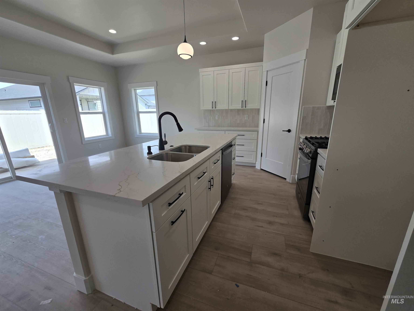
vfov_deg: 89.9
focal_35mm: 13
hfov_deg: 106.2
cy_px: 156
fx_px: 155
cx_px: 207
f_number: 2.2
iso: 50
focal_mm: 2.2
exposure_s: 1/329
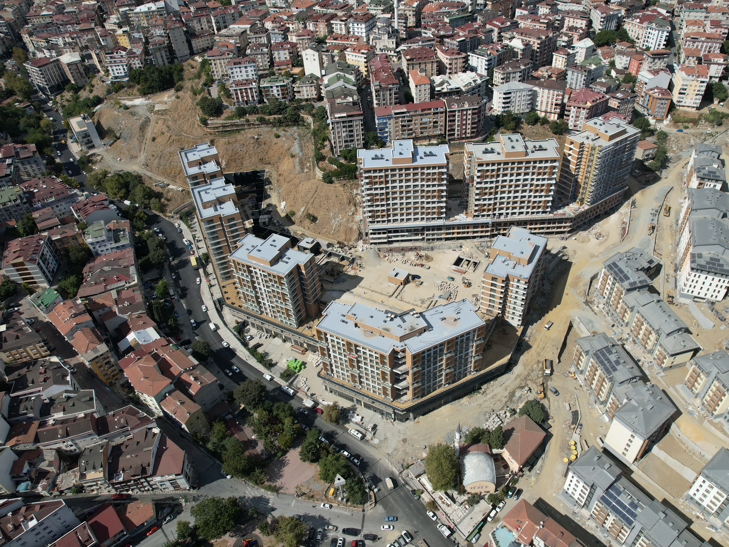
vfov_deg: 56.8
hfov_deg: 71.5
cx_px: 384
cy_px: 275
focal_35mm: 24
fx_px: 505
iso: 100
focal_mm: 8.38
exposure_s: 1/400
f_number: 2.8
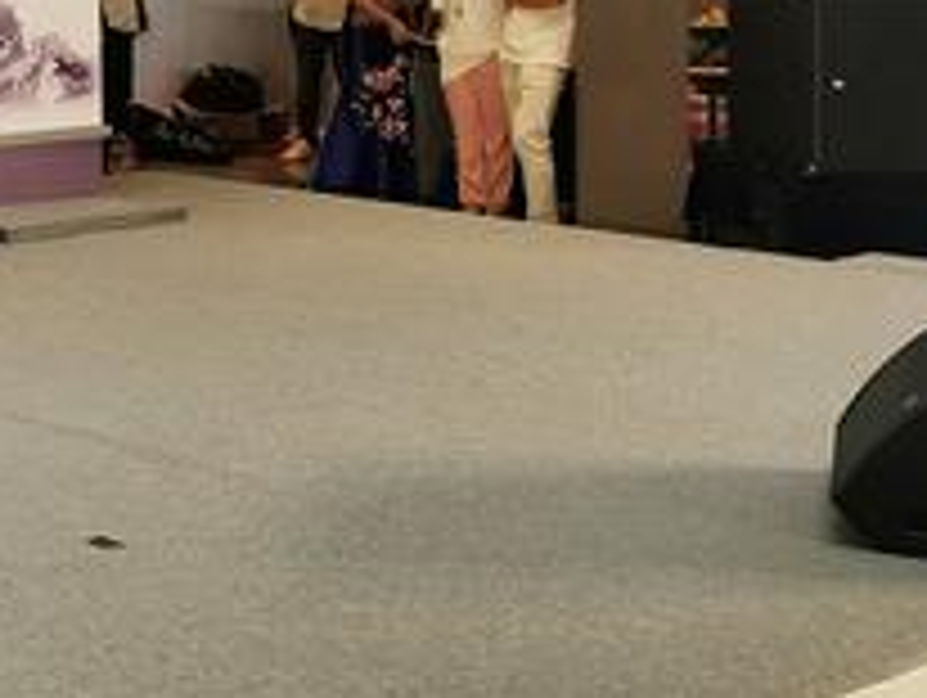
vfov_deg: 16.9
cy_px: -65
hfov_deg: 20.1
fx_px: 2279
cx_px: -428
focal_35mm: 85
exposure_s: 1/120
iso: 80
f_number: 1.6
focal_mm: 5.56
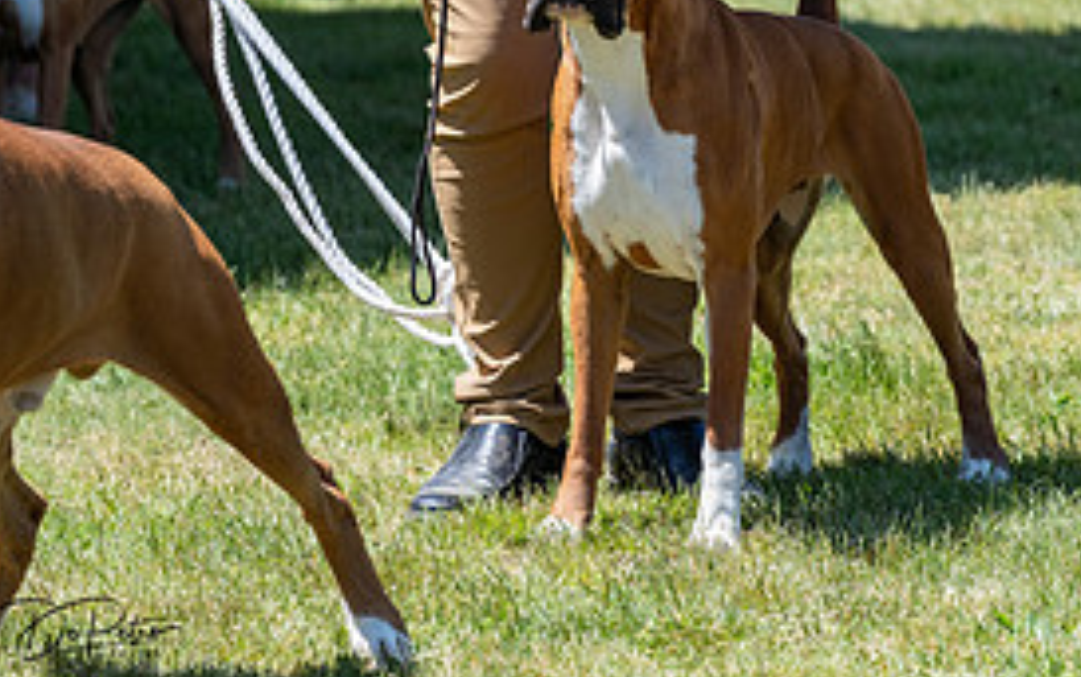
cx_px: 574
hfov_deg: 8.7
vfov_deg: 5.4
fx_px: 7134
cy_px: -182
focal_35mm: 242
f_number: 7.1
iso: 800
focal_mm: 144
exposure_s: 1/1600
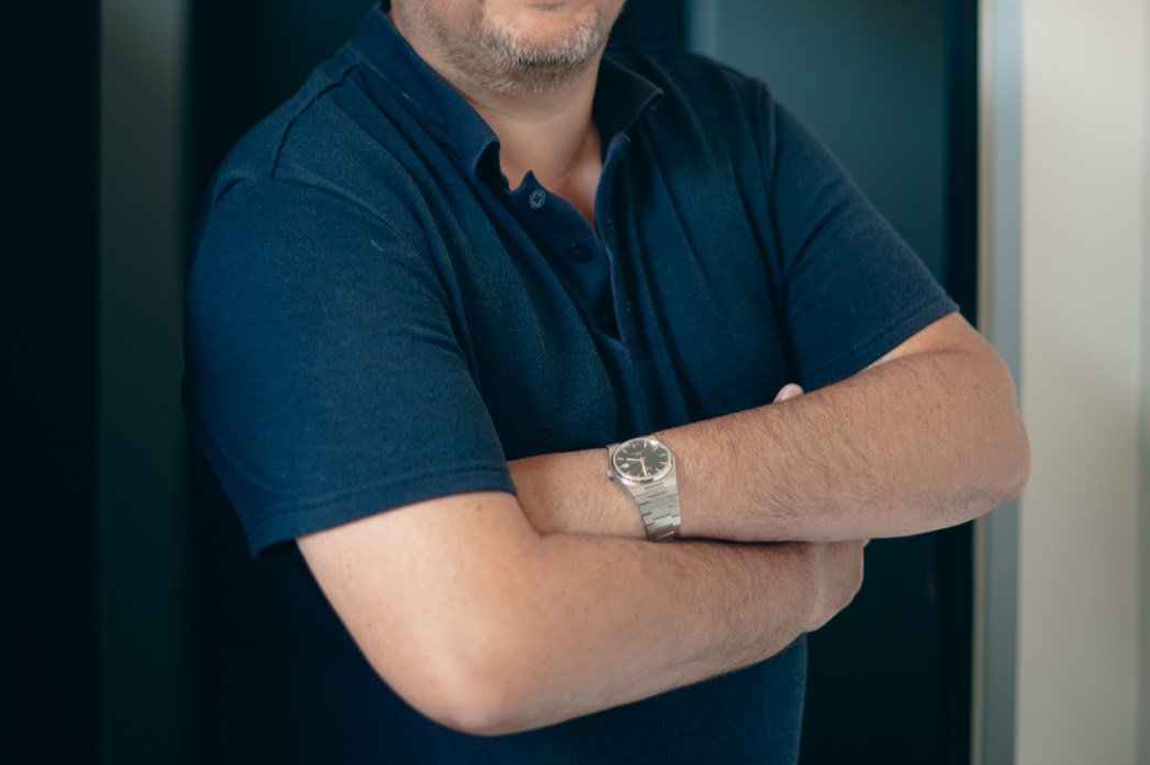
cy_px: 251
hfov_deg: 26.7
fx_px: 2425
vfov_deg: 17.9
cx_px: 518
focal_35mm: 76
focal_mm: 50
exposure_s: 1/160
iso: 400
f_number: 1.8
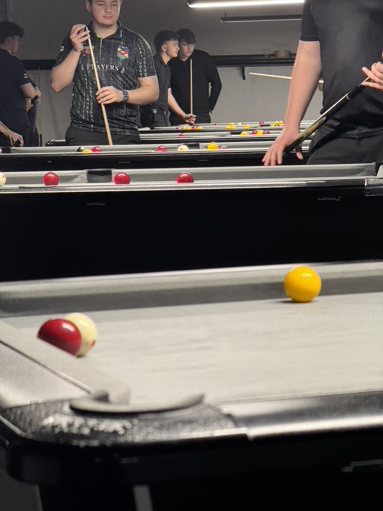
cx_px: 192
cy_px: 256
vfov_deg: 16.4
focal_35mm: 120
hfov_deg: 12.3
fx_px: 1770
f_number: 2.8
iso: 320
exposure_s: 1/50
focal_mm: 15.66
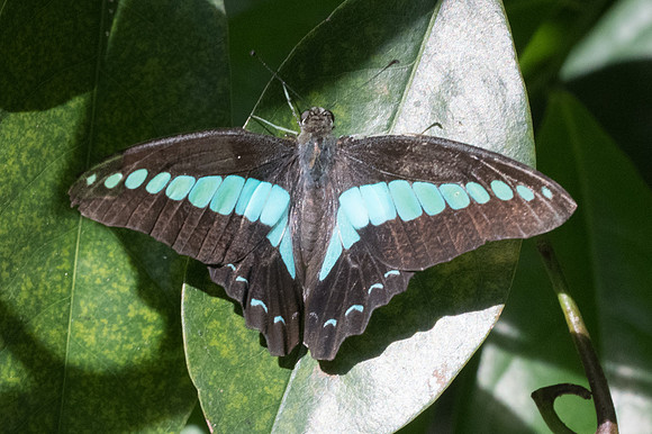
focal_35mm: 508
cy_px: 206
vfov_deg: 2.7
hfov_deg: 4.1
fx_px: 9203
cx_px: 333
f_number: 13
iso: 1250
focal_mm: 150
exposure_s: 1/500
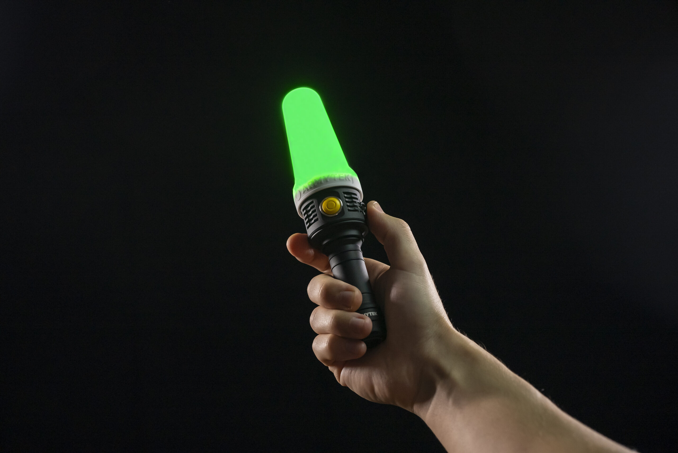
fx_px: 942
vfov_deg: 27.0
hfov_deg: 39.6
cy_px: 226
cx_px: 339
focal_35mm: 50
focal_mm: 50
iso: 1000
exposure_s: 1/200
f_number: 4
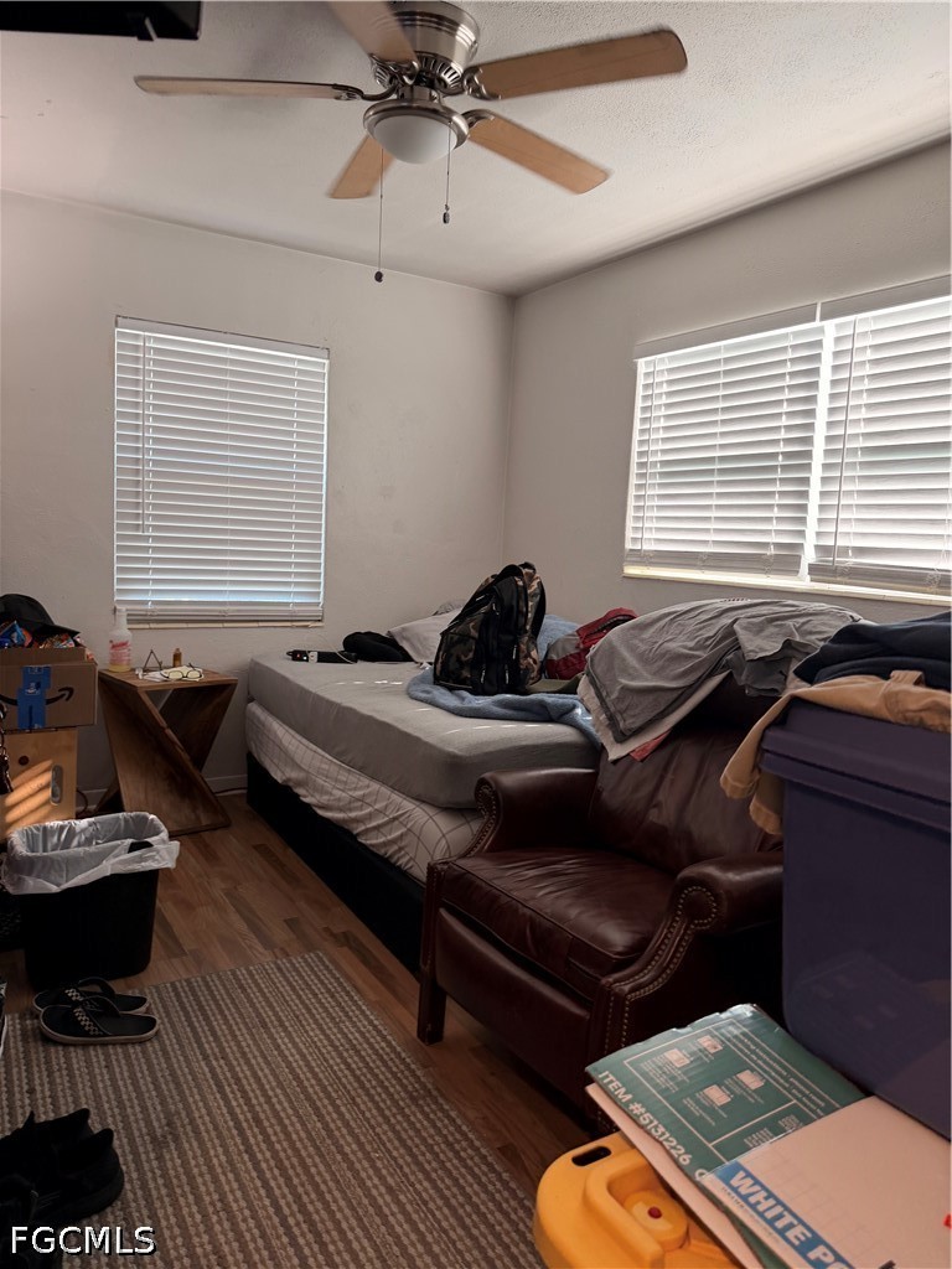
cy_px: 634
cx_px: 476
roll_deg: -3.0
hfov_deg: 56.8
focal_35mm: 24
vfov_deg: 71.6
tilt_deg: -3.9
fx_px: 880
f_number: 1.78
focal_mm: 6.76
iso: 125
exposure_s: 1/60
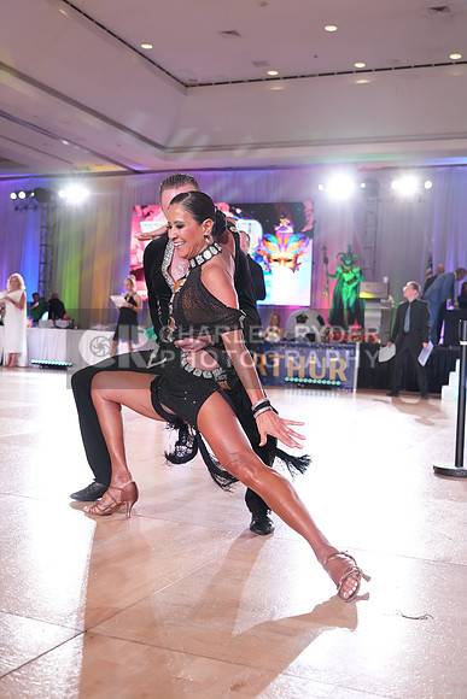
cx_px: 234
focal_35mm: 39
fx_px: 758
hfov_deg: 34.2
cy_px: 350
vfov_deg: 49.5
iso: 3200
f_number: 4
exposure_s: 1/500
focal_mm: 39
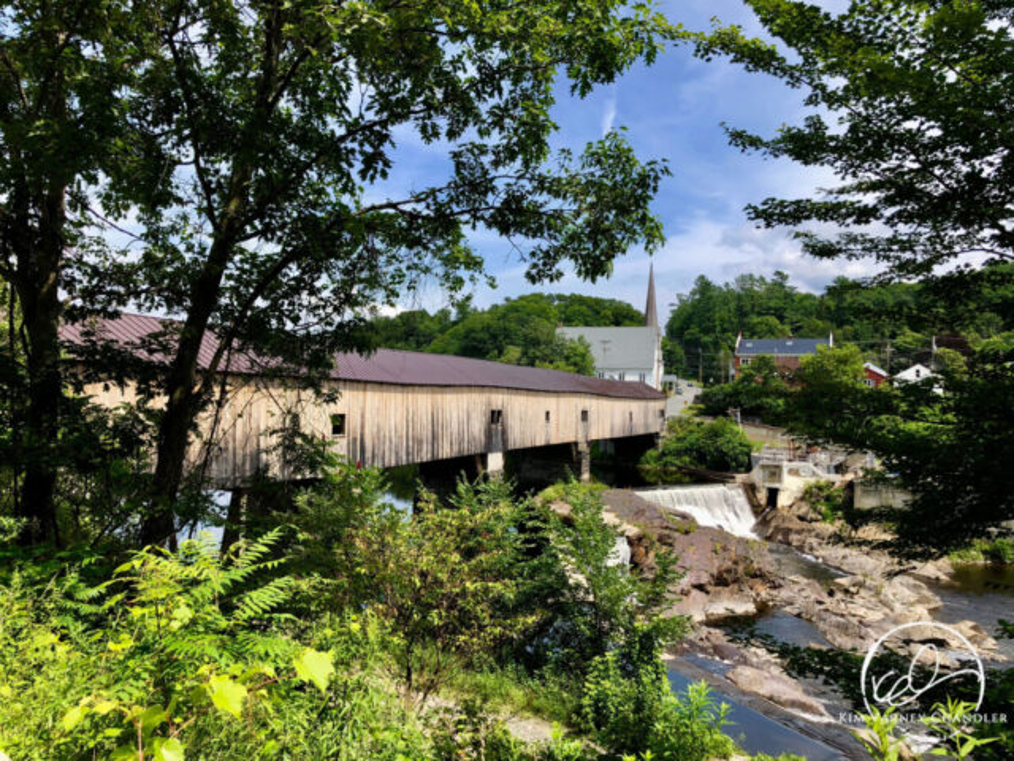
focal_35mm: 28
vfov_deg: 49.7
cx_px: 507
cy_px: 380
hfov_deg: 63.4
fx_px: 820
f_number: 1.8
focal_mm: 3.99
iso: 20
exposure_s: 1/1412
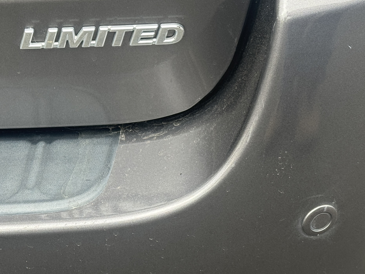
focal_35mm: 104
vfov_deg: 14.1
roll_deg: +3.1
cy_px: 32
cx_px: 60
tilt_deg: -28.1
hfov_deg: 18.7
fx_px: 1097
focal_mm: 6.76
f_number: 1.78
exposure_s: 1/265
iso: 64
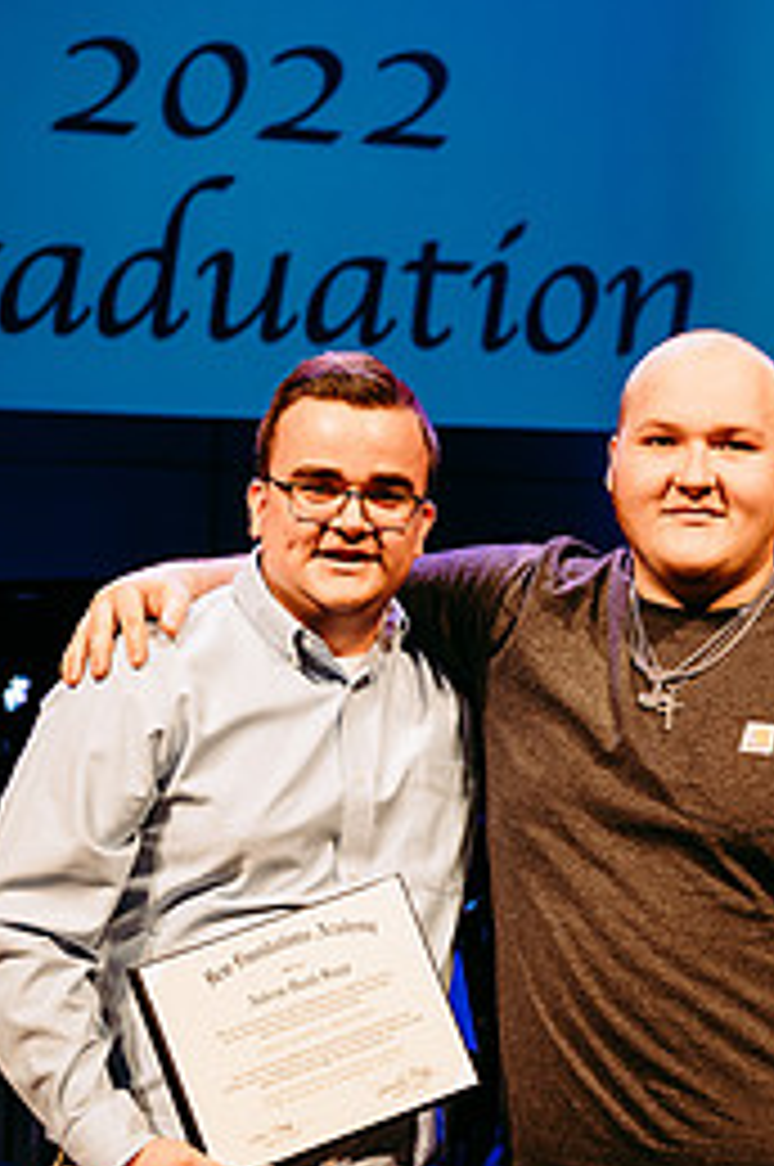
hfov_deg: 15.7
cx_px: 477
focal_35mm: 87
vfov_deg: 23.4
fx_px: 2813
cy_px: 698
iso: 1000
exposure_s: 1/200
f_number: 4
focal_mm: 50
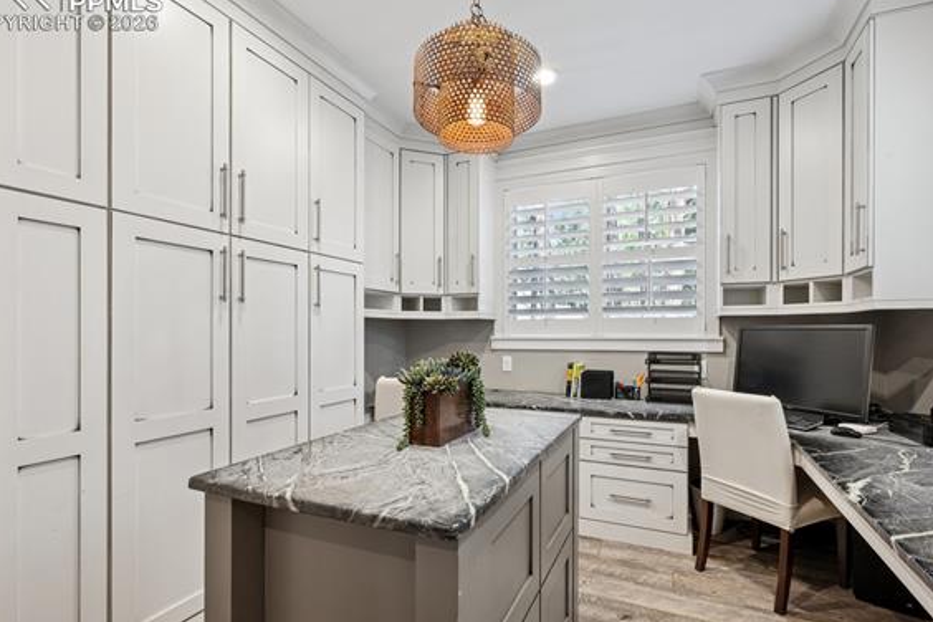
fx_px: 441
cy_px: 326
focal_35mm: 17
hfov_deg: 93.2
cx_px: 485
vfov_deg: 70.4
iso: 100
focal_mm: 15
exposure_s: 1.3
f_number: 11
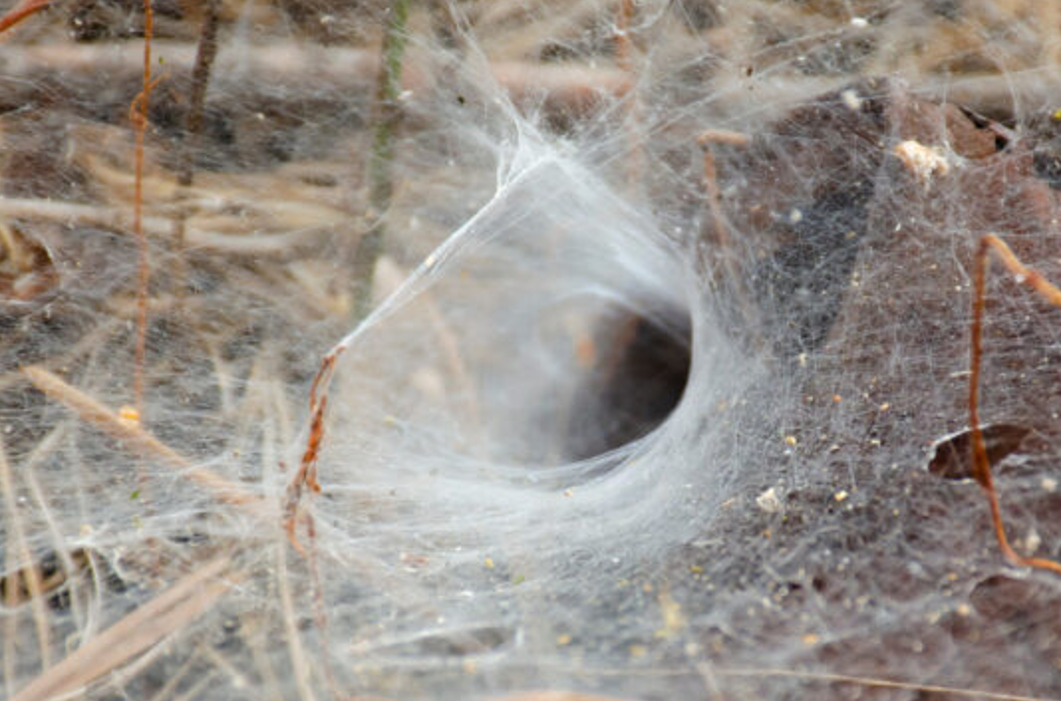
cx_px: 636
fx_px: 11846
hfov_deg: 5.1
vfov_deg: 3.4
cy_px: 538
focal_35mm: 403
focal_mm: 140
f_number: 6.3
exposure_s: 1/250
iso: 450
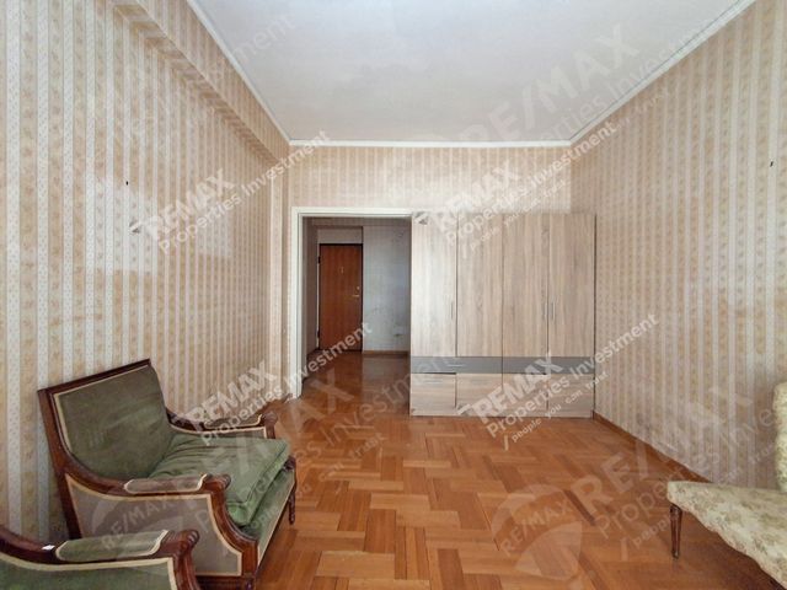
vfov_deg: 78.1
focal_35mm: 16
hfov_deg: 94.5
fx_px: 364
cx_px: 394
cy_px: 295
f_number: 2.2
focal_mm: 1.64
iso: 400
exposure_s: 1/33
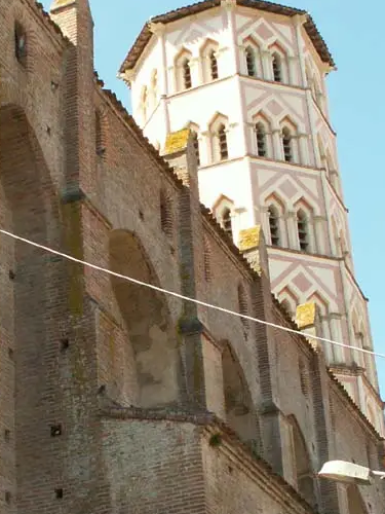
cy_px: 377
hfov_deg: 17.6
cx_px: 159
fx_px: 1246
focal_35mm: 84
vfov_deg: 23.1
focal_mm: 5.86
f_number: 4.5
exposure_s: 1/250
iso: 100
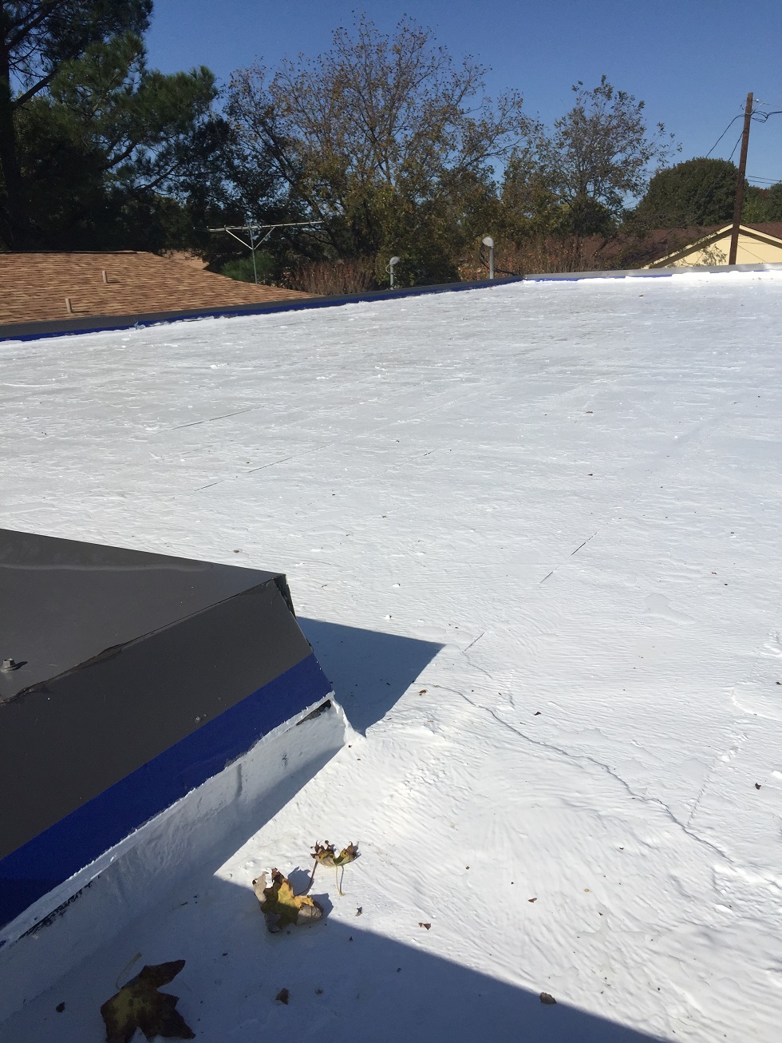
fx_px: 873
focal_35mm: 29
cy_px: 522
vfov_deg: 61.7
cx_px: 391
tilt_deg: -16.3
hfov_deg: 48.2
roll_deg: +2.7
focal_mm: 4.15
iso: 32
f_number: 2.2
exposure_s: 1/4950
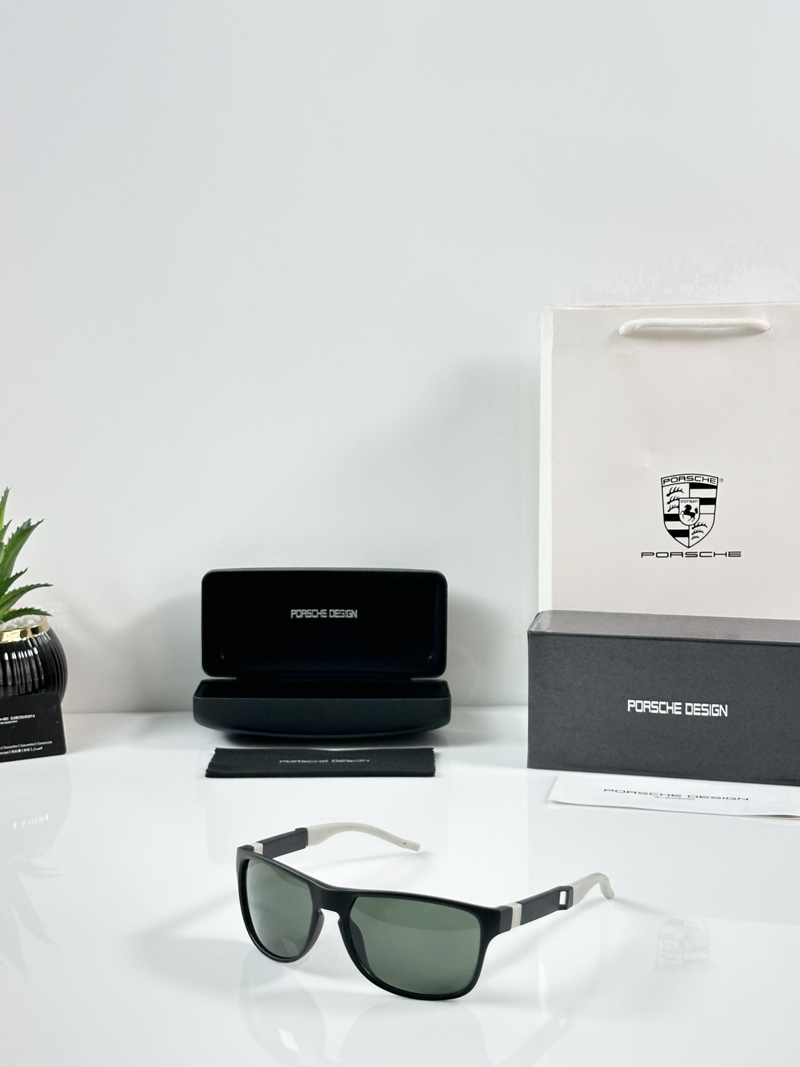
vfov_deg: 34.3
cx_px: 385
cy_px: 550
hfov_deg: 26.1
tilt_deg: -10.6
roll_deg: +0.3
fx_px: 1726
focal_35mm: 56
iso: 64
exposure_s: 1/100
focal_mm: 6.86
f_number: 1.78
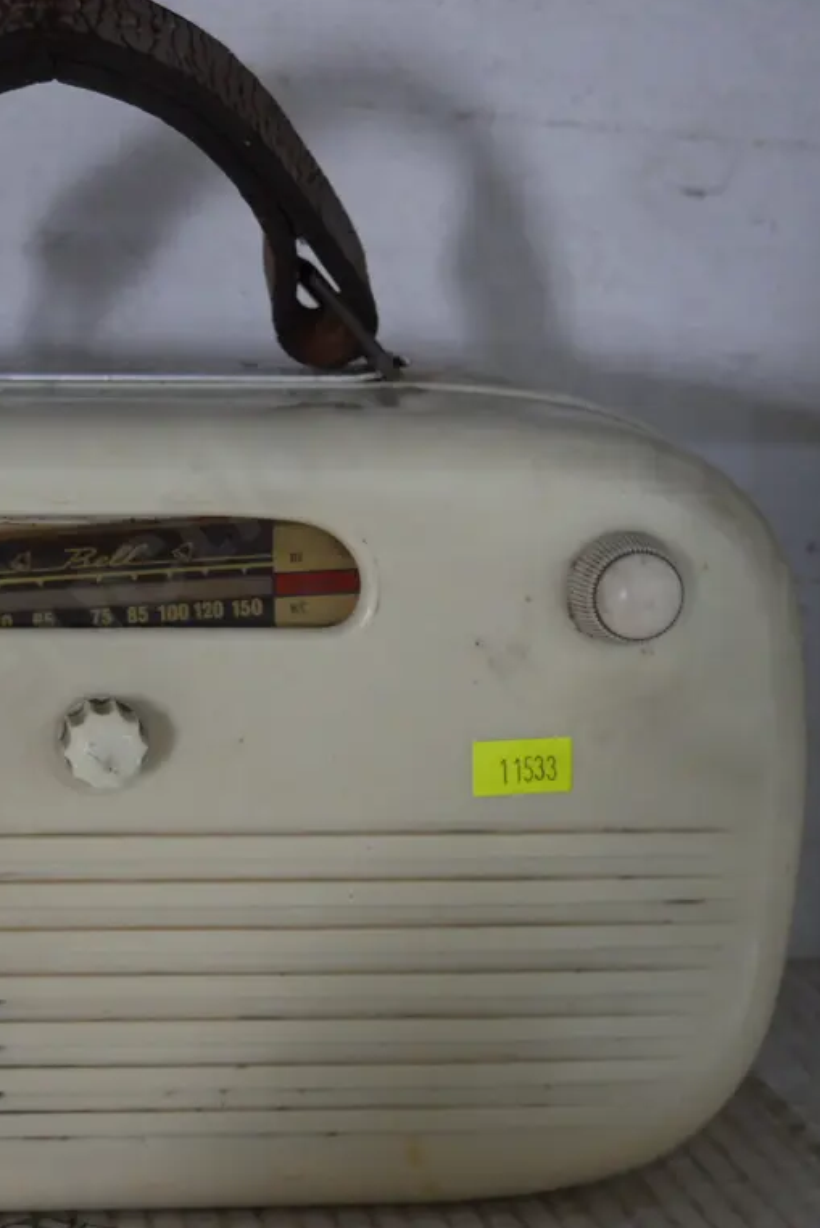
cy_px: 613
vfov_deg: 30.1
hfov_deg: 19.9
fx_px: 2288
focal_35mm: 67
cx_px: 90
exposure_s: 1/60
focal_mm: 24
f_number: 5.2
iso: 2000
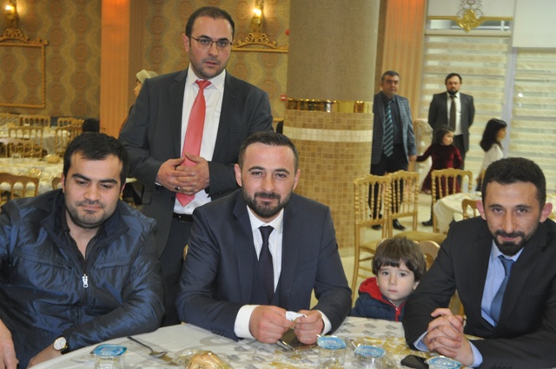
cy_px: 184
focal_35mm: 46
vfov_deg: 28.9
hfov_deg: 42.4
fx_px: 717
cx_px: 278
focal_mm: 31
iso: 800
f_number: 4
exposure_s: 1/60
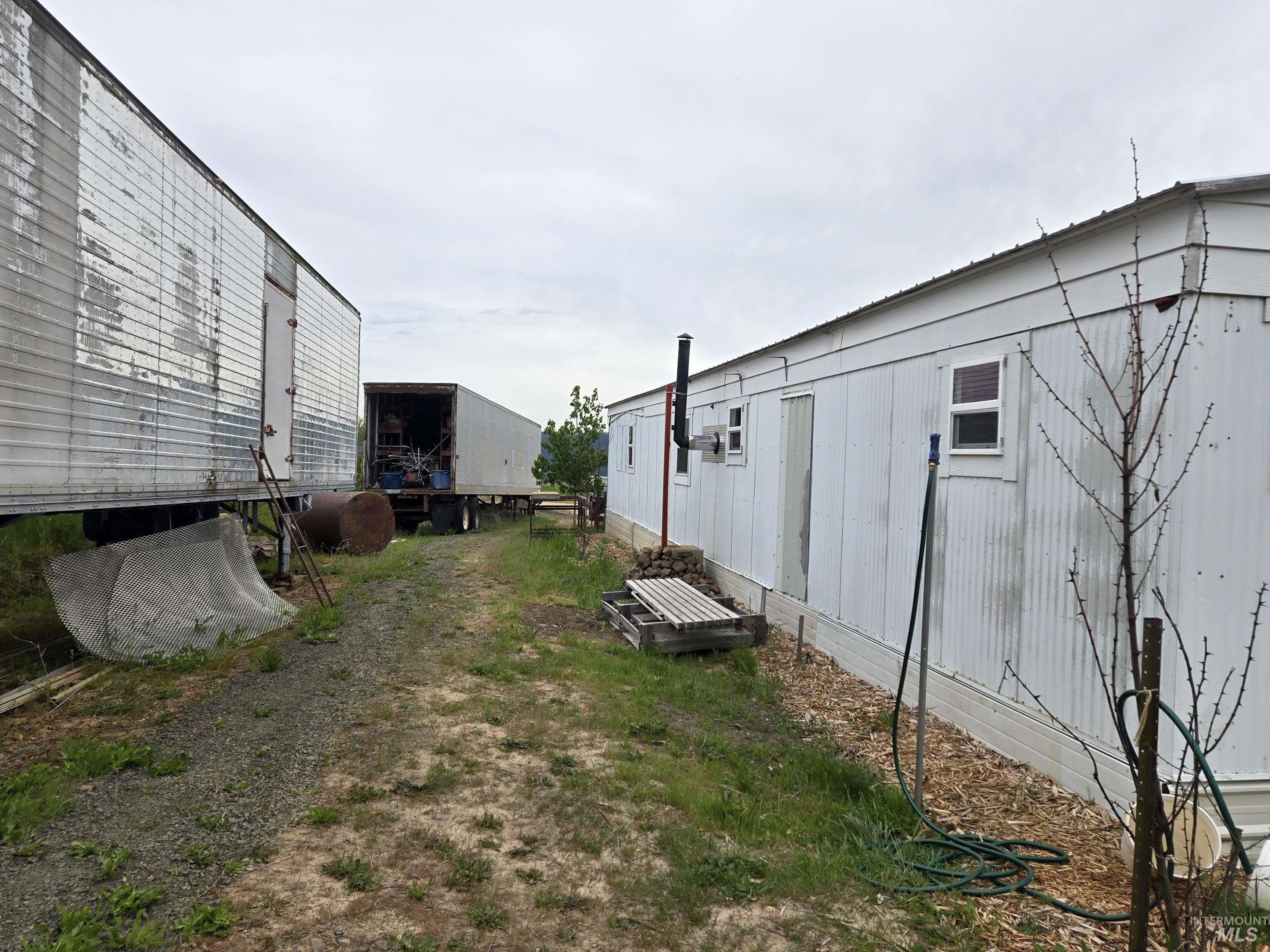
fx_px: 881
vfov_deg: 56.8
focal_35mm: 24
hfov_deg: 71.6
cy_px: 469
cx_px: 627
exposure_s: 1/1517
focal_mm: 5.4
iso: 25
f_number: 1.8
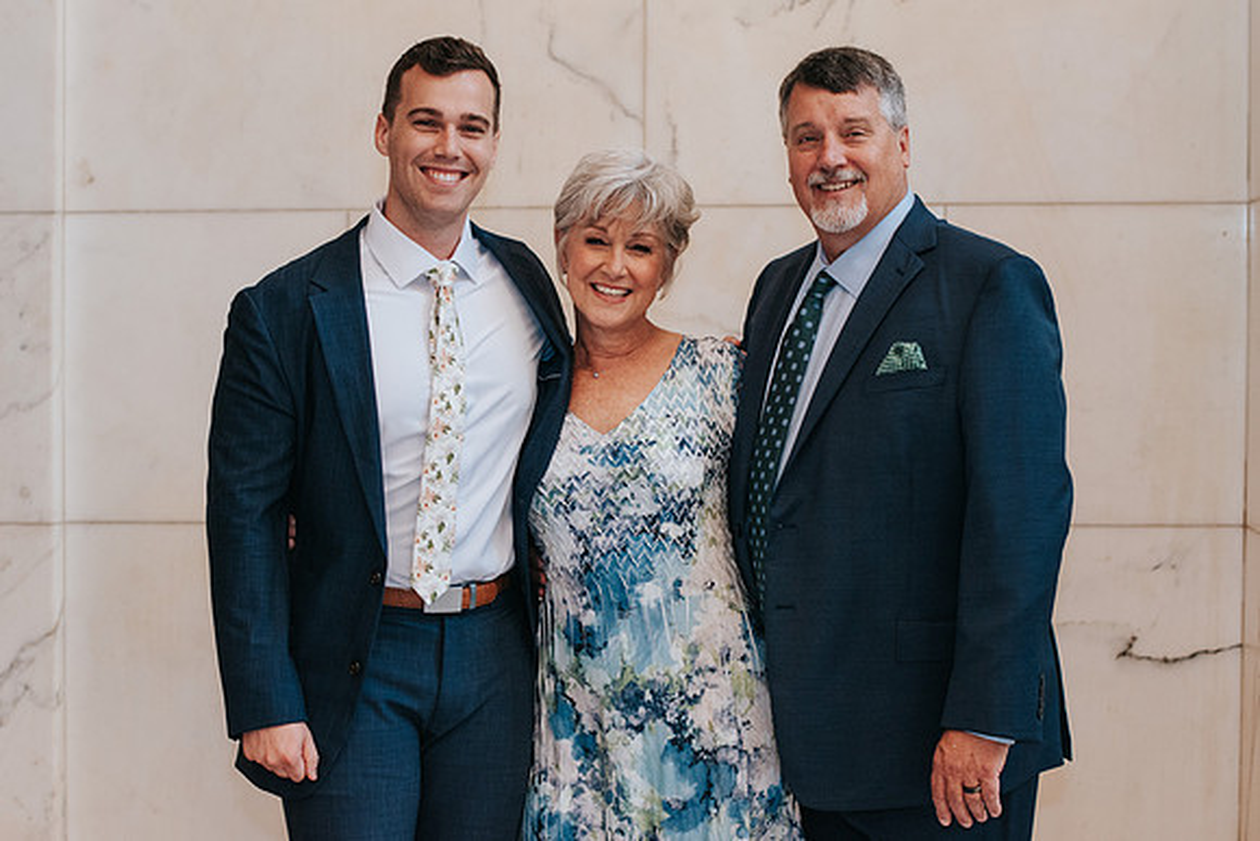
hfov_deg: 24.6
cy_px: 434
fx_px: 2884
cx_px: 610
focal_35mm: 82
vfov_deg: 16.6
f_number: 2.8
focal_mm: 50
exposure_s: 1/250
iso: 800
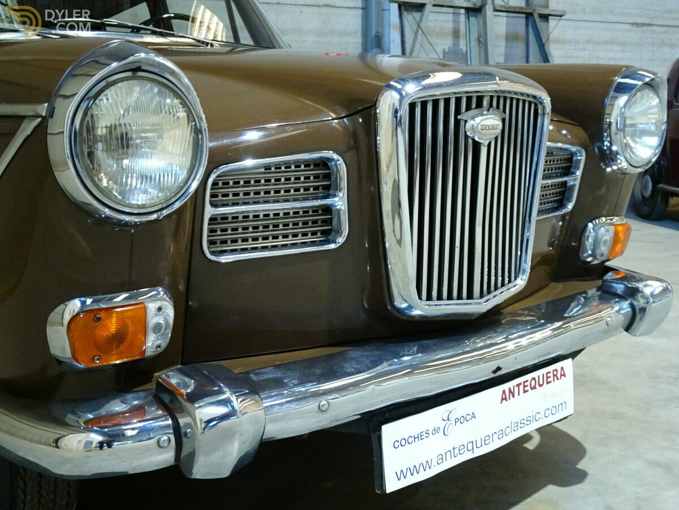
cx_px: 340
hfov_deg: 46.8
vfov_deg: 36.0
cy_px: 255
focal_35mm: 40
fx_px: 785
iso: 800
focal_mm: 6.8
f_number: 4
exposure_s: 1/8
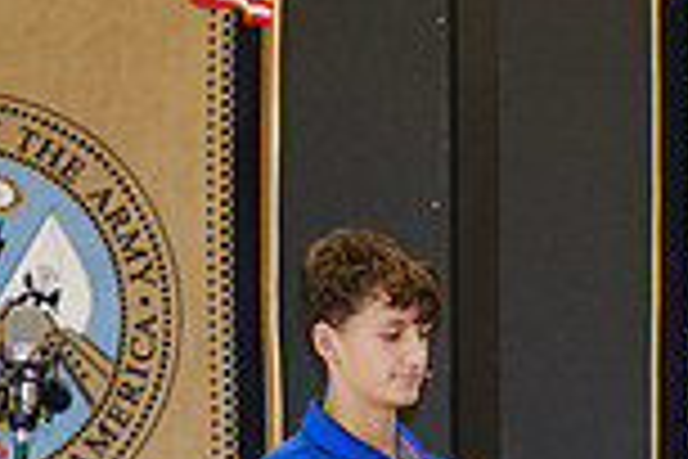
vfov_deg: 2.7
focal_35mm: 498
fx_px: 9517
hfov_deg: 4.1
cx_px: 1106
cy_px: 853
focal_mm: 87.1
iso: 1600
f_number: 3.2
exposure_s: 1/100
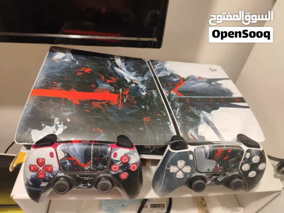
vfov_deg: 56.8
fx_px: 197
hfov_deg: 71.6
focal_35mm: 24
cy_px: 106
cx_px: 142
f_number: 1.89
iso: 650
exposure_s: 1/50
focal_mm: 5.89
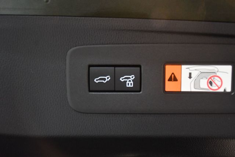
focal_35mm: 51
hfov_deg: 38.9
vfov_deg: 26.5
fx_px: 333
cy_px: 78
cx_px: 118
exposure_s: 1/60
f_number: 4.2
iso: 5600
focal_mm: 34
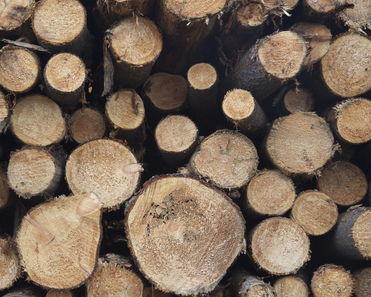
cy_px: 153
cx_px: 123
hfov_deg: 25.9
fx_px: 801
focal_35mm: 73
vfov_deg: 21.0
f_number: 9
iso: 1600
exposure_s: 1/25
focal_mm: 58
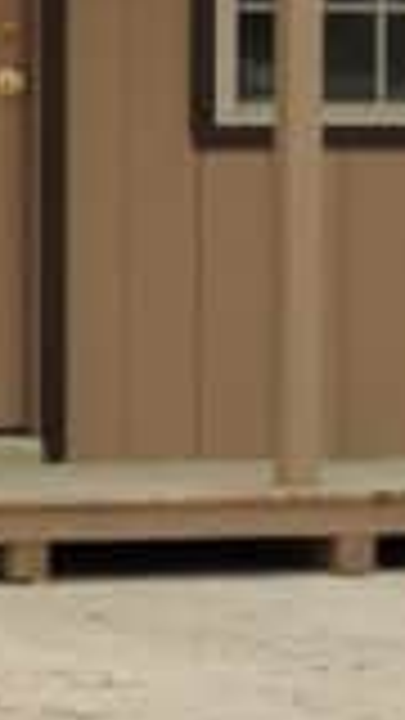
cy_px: -126
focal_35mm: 452
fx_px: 8629
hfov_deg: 2.7
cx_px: -320
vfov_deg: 4.8
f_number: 4.8
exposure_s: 1/1000
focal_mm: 60
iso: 320
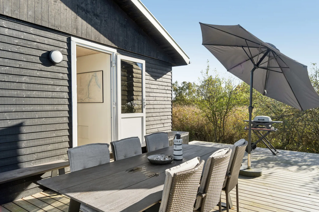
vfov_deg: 56.1
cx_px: 160
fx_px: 199
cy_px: 106
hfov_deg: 77.3
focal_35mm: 22
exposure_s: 1/320
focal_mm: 15
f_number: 8
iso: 200
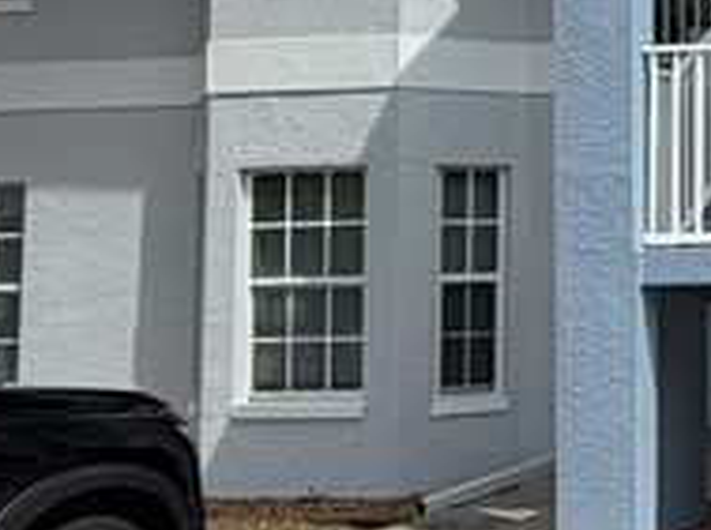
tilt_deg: +3.0
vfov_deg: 19.2
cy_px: 147
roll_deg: +1.0
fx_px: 1558
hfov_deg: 20.1
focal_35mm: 76
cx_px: 1211
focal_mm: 2.22
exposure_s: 1/1145
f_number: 2.2
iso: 20
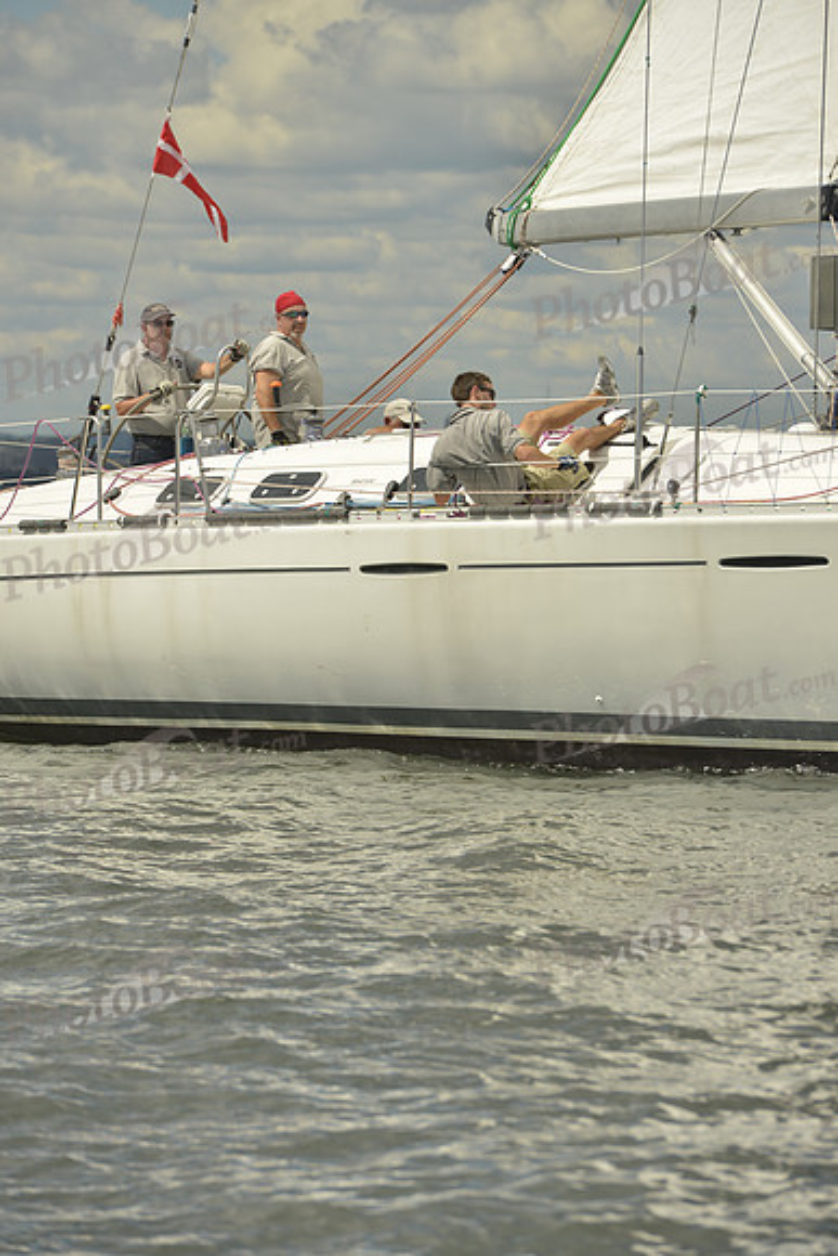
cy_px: 628
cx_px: 419
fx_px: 6979
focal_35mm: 200
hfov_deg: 6.9
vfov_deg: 10.3
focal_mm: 200
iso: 200
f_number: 9
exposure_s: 1/1000
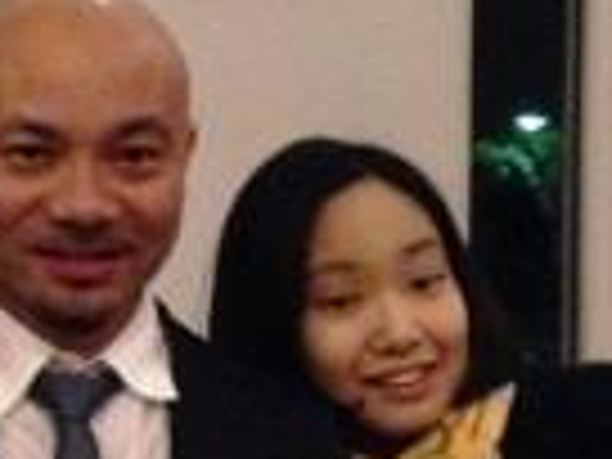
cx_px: 4
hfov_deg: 17.6
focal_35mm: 109
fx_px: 1927
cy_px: 310
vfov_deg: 13.6
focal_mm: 4.12
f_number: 2.4
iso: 800
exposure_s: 1/15
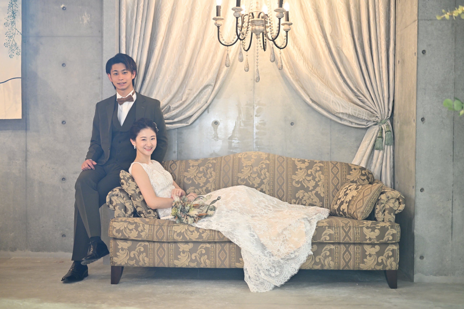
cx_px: 232
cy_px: 154
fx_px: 644
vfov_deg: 27.0
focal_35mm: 50
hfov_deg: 39.6
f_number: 1.3
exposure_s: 1/160
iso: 1000
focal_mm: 50
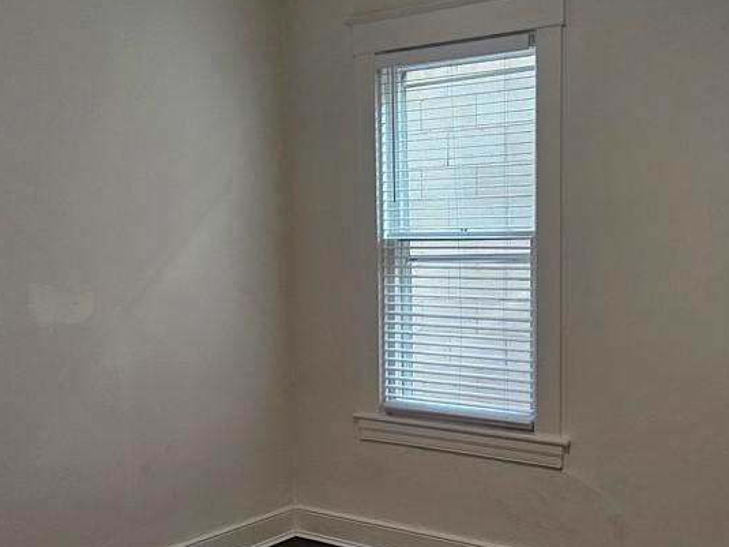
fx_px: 926
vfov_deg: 32.8
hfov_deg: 42.7
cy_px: 314
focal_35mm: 44
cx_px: 451
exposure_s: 1/120
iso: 160
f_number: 1.8
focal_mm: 5.4
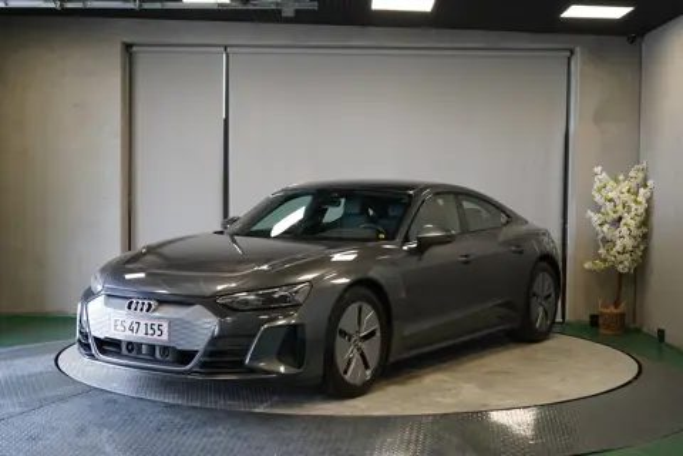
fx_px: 968
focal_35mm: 51
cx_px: 342
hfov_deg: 38.9
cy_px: 228
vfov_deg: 26.5
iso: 1600
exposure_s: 1/160
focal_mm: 51
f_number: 4.5
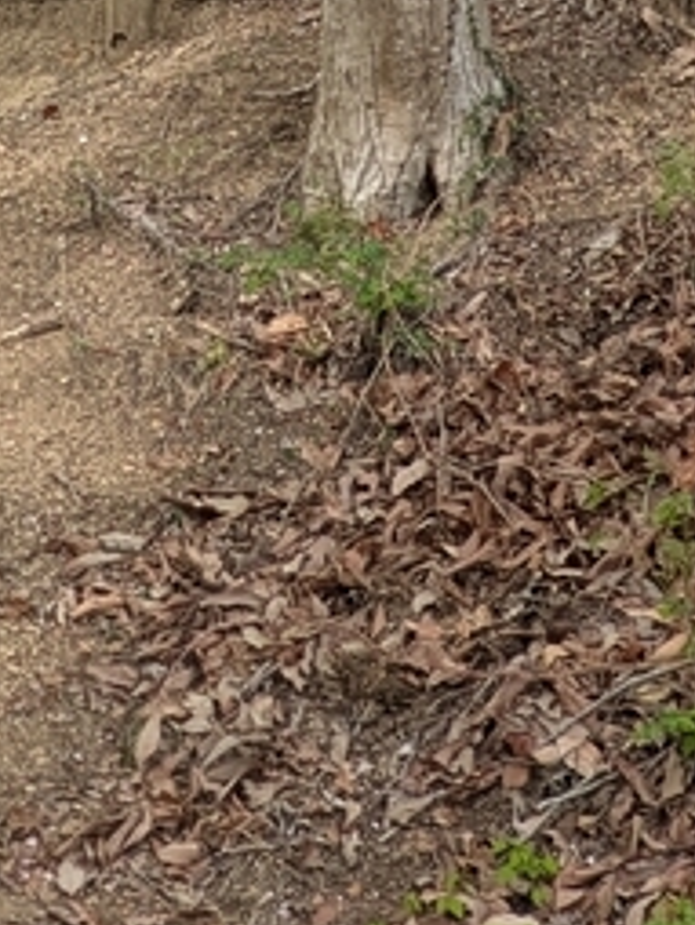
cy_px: -361
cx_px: 620
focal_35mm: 118
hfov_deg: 12.5
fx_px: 3154
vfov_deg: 15.6
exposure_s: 1/461
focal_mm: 5.43
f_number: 1.89
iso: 38
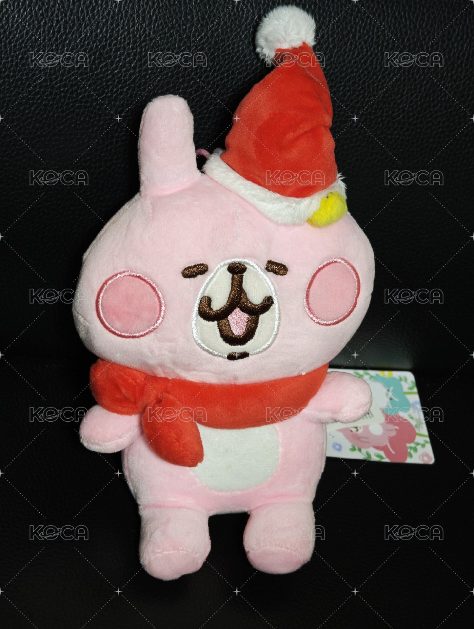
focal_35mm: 100
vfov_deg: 19.6
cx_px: 237
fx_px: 1821
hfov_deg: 14.8
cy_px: 314
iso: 2000
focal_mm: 25.1
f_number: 2.6
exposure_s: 1/40
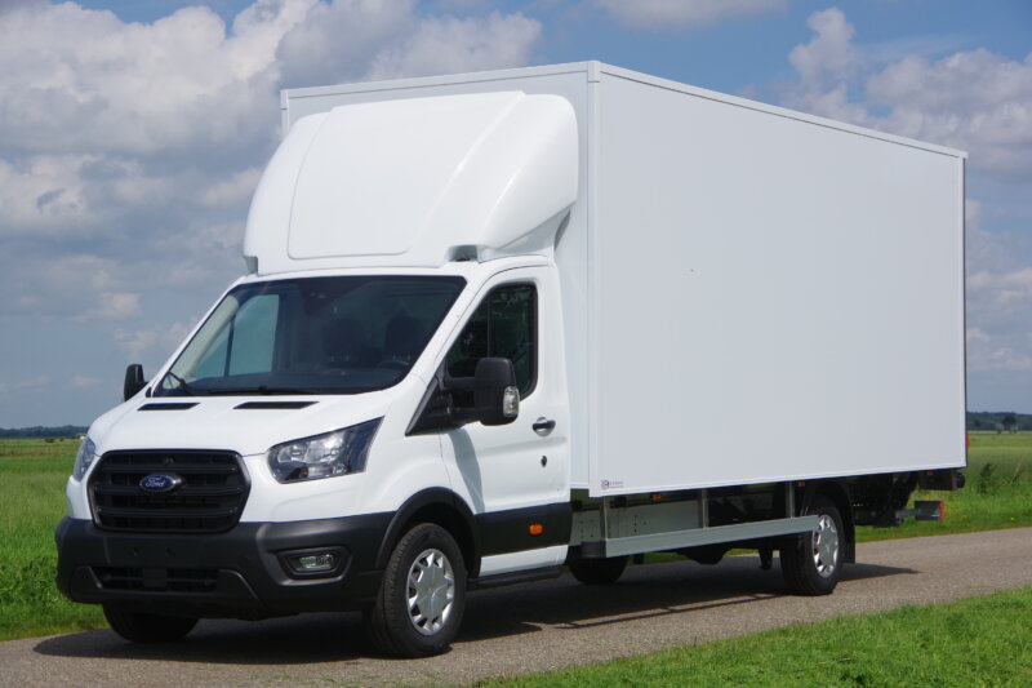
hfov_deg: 28.1
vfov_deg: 18.9
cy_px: 344
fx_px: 2063
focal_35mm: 72
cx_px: 516
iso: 200
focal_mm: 48
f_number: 7.1
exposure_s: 1/1000
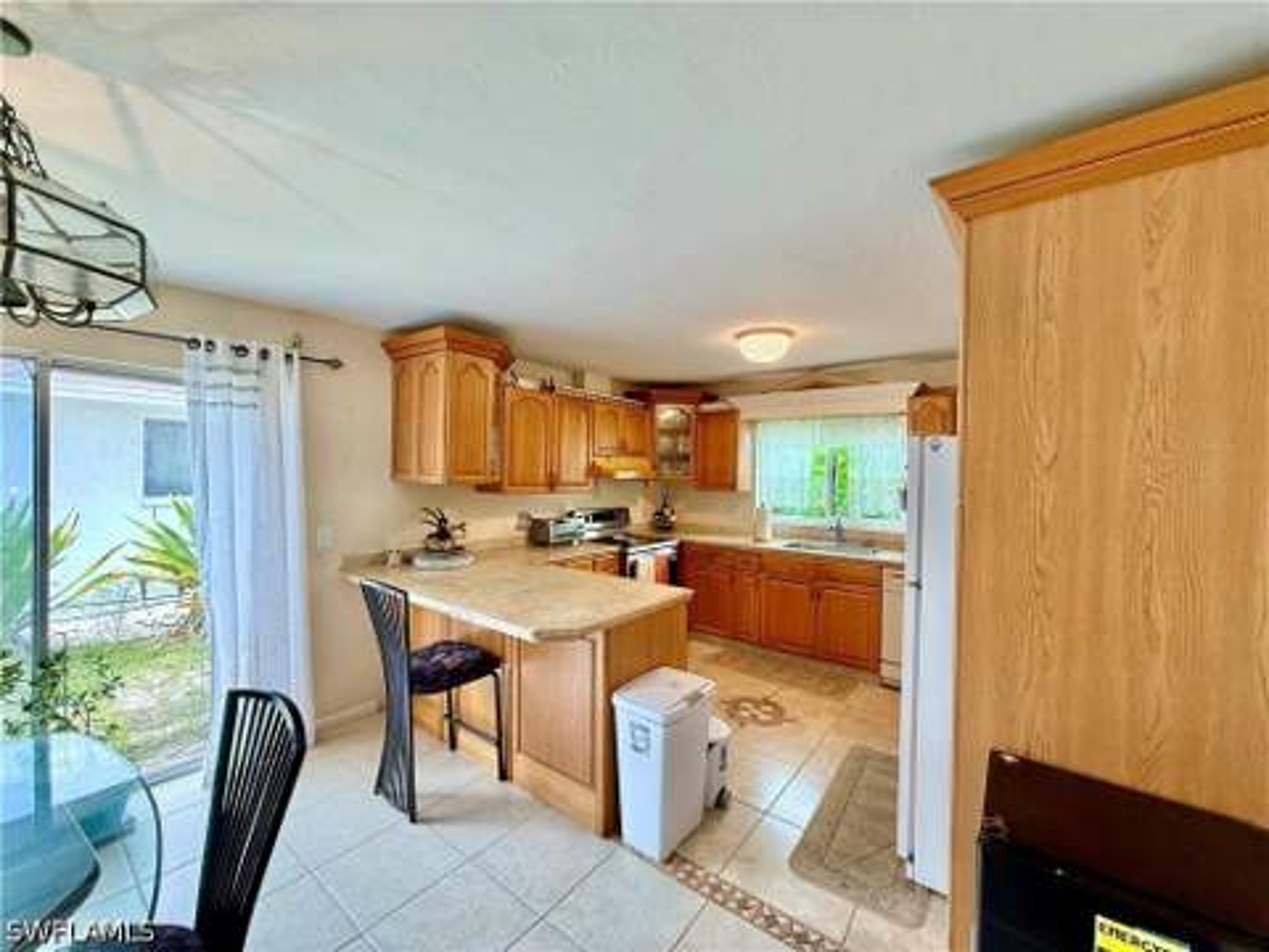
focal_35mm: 14
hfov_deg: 102.1
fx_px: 513
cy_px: 476
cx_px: 634
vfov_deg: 85.7
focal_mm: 2.22
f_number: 2.2
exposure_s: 1/120
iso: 250
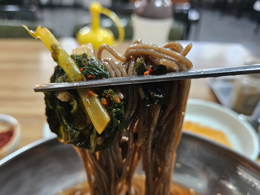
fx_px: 195
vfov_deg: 52.9
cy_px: 110
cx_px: 113
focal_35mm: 26
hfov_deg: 67.0
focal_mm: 5.4
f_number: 1.8
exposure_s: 1/120
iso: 400
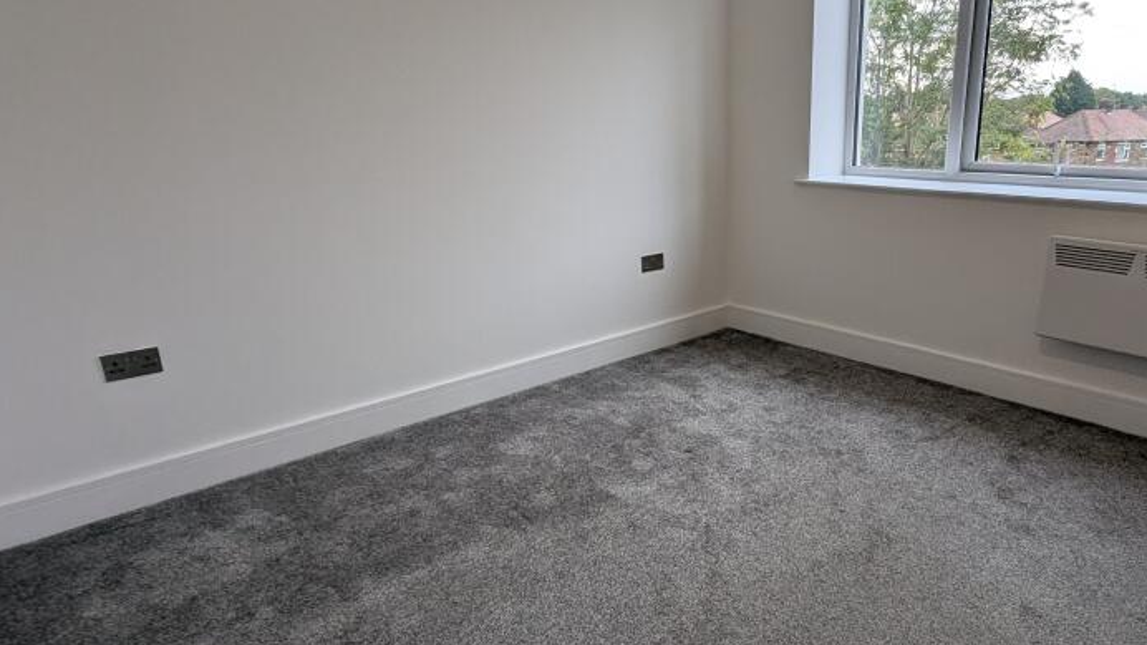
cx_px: 701
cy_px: 346
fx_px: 639
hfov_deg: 82.6
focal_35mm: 21
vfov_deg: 53.5
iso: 47
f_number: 2.2
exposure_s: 1/98
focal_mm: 1.95
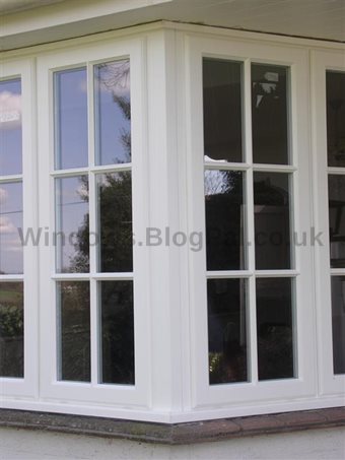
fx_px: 824
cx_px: 172
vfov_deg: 31.2
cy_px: 230
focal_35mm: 62
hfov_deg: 23.7
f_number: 4
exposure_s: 1/160
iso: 50
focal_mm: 16
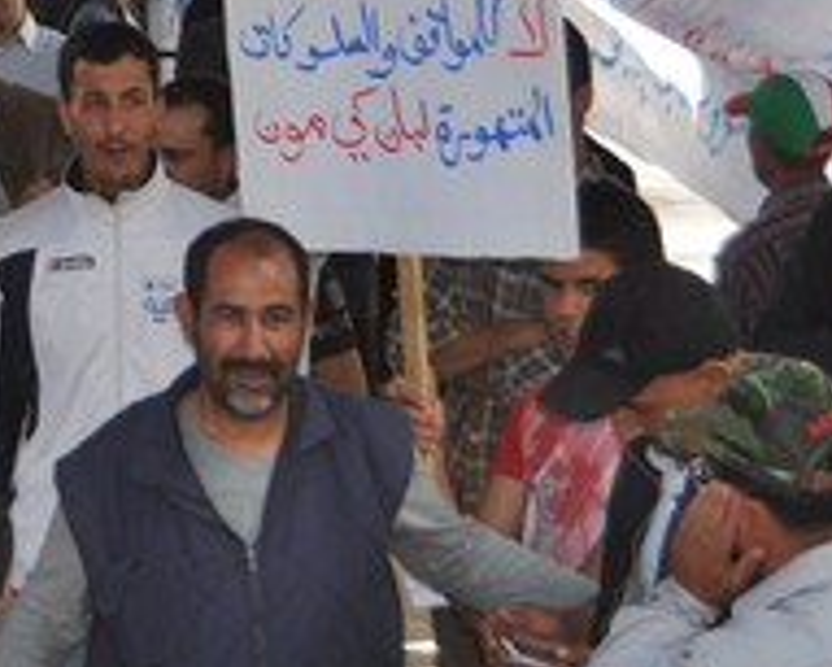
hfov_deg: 11.5
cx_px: -431
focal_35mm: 160
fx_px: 3942
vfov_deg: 9.6
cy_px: 11
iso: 200
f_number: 6.3
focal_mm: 34
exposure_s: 1/200
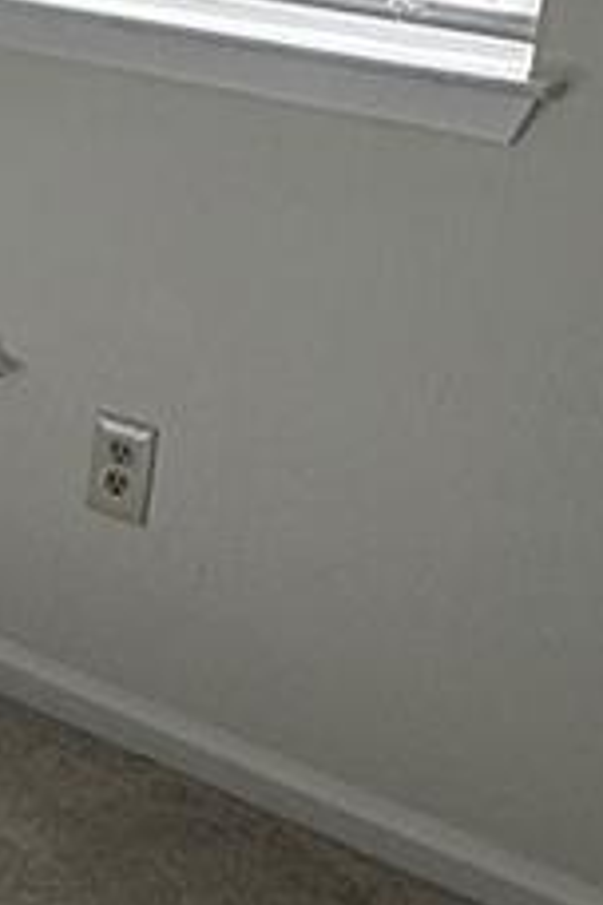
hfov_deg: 10.7
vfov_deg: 20.6
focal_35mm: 98
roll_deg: -0.1
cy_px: 214
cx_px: -1083
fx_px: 2462
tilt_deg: -13.0
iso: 64
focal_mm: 2.22
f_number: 2.2
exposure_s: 1/363
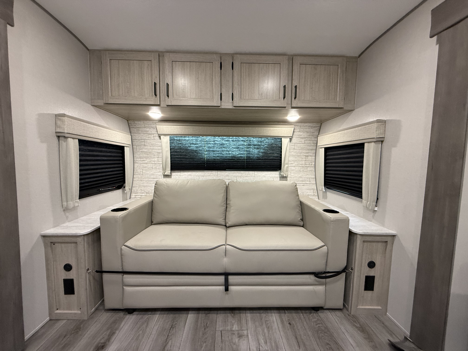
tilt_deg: -3.9
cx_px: 234
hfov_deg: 102.1
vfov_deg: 85.7
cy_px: 176
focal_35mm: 14
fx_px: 189
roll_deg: -0.5
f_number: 2.2
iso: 320
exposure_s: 1/83
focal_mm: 2.22
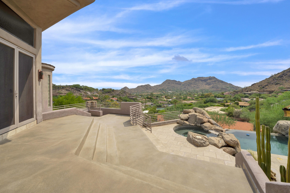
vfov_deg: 85.4
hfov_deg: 108.3
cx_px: 142
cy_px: 95
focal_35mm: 13
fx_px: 105
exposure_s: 1/400
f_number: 8
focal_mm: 12
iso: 100
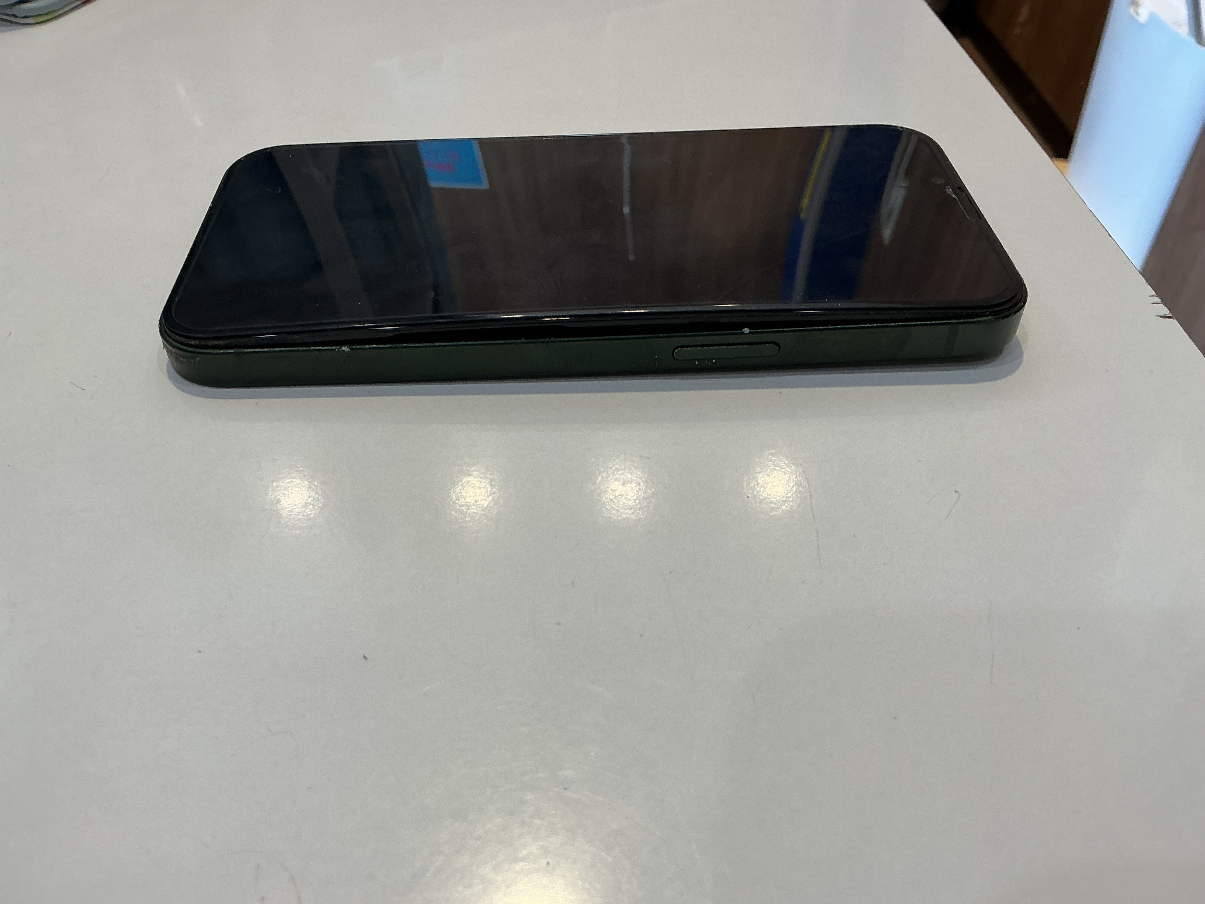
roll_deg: -1.2
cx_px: 602
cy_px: 452
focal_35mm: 29
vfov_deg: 48.2
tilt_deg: -44.0
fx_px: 1010
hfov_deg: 61.7
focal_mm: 3
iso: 40
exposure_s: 1/120
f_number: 1.8
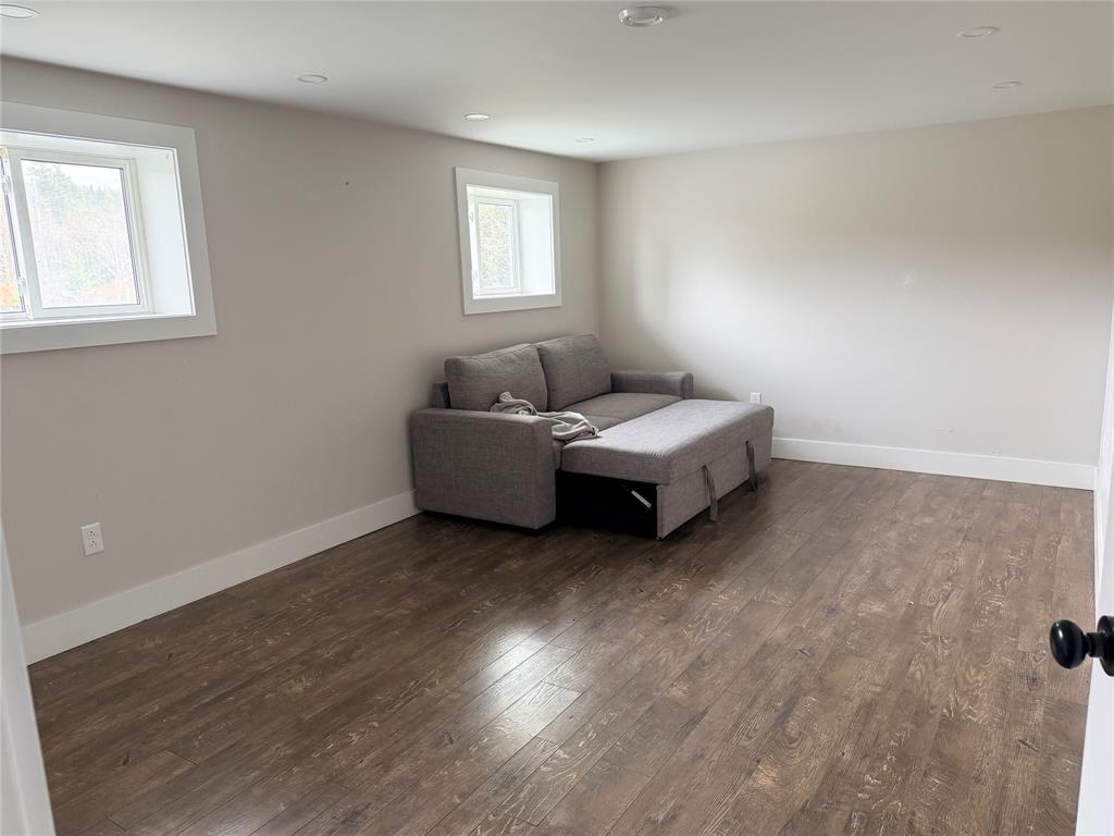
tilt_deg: -10.5
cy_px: 418
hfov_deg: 71.6
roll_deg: +2.4
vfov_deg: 56.8
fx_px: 772
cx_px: 557
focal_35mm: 24
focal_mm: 6.76
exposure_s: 1/118
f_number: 1.78
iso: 200
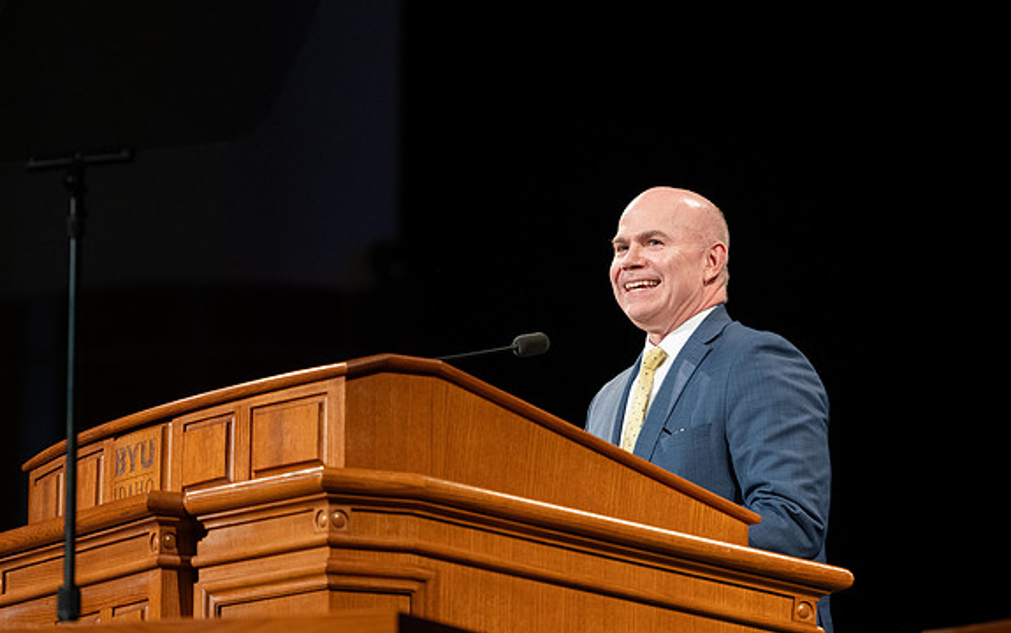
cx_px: 637
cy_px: 283
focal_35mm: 197
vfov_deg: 6.7
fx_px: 5431
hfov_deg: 10.6
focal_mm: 150
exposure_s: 1/200
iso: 2500
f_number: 3.2
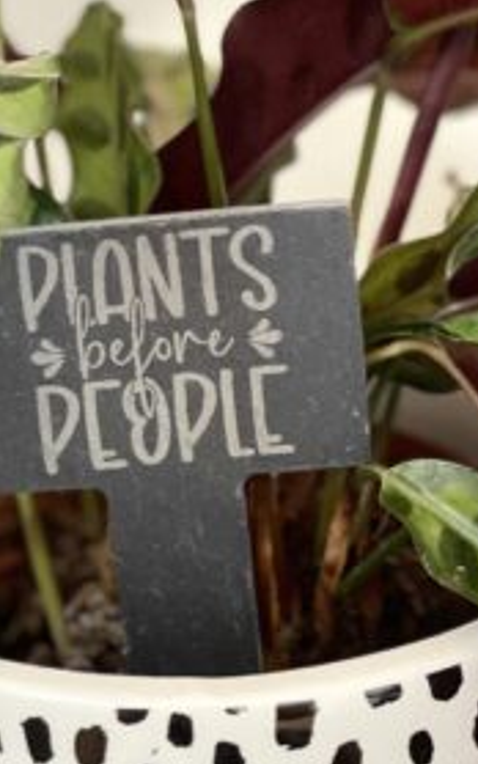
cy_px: 207
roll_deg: +1.8
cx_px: 198
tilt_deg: -18.4
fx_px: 2748
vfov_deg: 15.8
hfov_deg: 9.9
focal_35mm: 132
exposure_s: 1/40
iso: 200
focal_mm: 6
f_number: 2
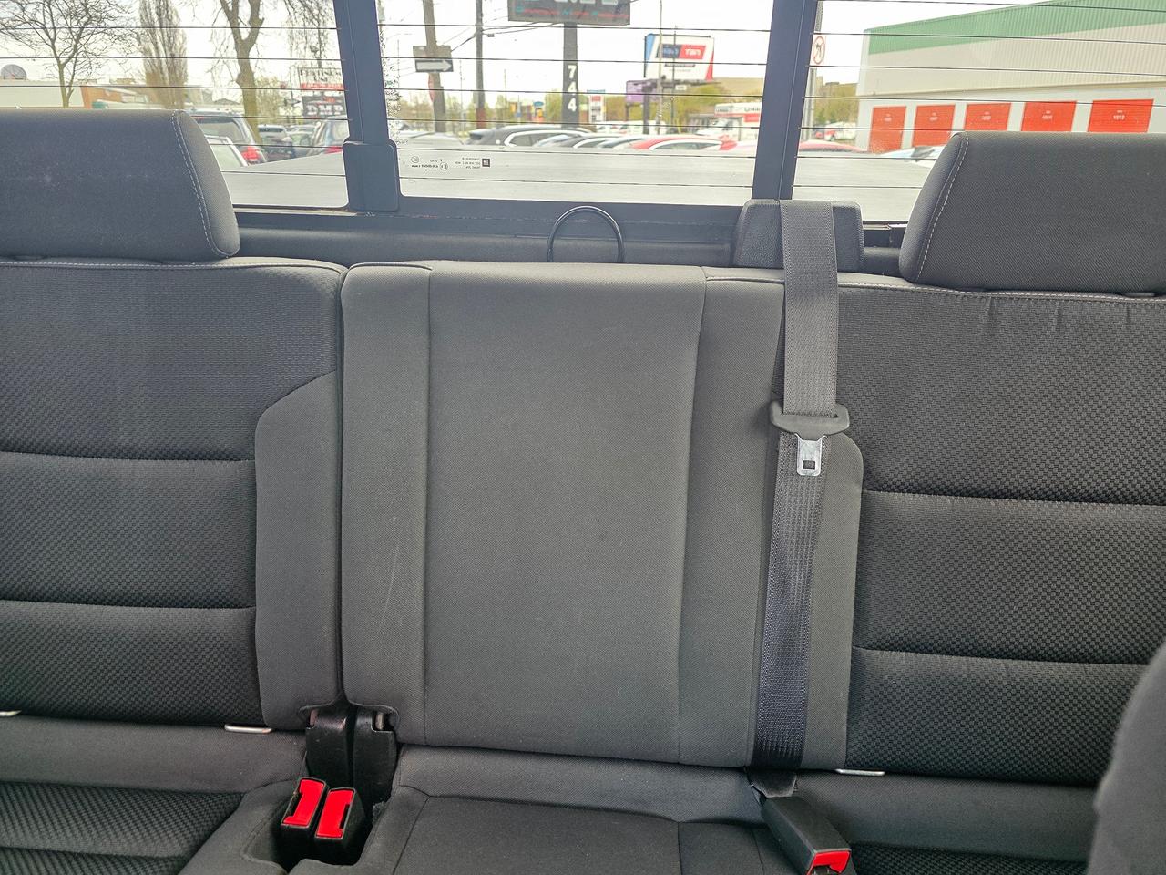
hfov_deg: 73.9
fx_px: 775
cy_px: 438
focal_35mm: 23
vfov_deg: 58.9
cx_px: 583
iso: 250
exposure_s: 1/180
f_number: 1.7
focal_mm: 6.3
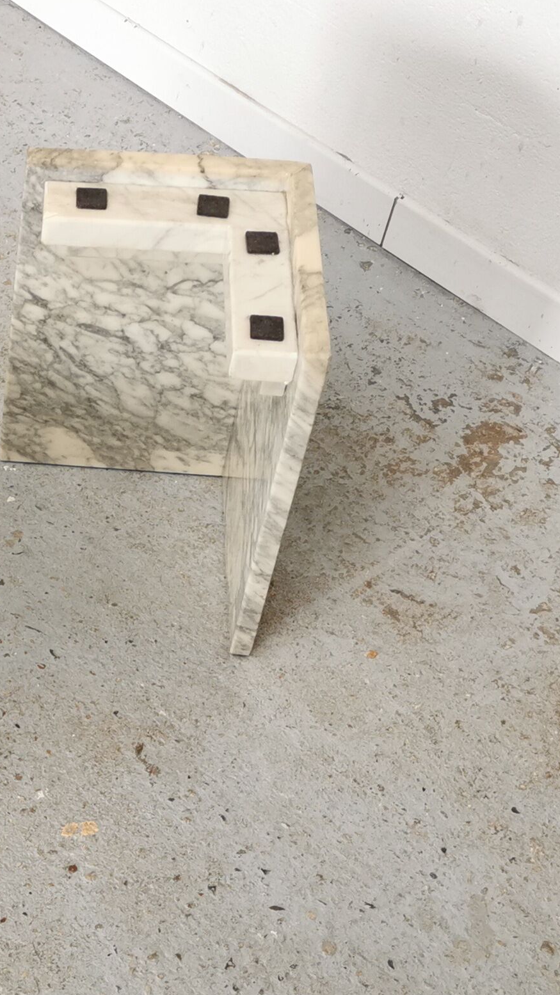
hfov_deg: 16.4
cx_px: -202
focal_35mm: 69
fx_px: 1821
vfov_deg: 30.6
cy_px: 500
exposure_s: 1/100
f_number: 1.8
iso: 100
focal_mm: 5.58
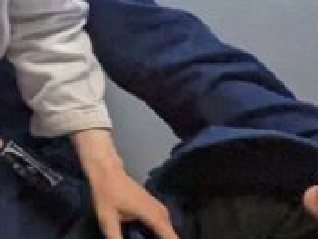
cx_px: -812
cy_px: -244
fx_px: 1672
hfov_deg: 8.1
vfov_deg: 7.8
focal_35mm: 182
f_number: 1.85
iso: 1003
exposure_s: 1/286
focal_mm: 6.81
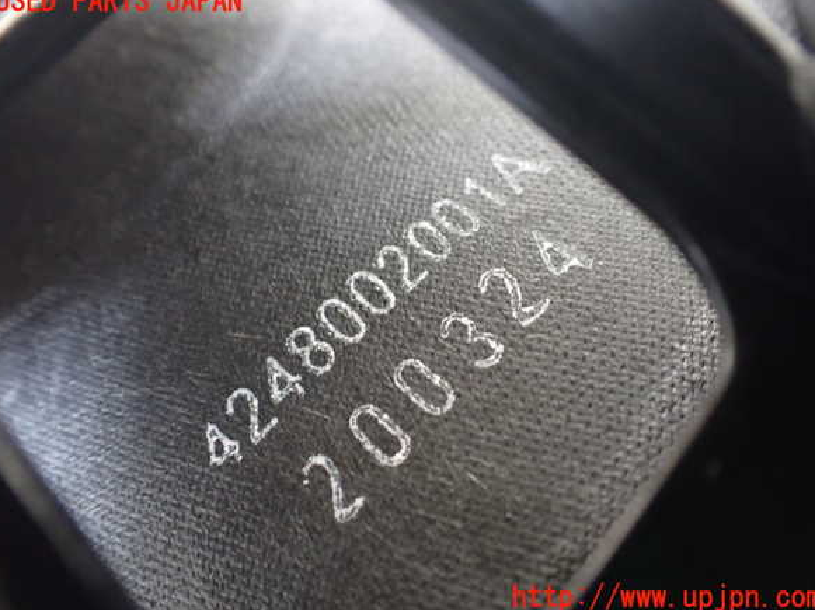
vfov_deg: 45.4
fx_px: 729
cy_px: 300
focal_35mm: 31
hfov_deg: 58.4
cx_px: 408
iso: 1000
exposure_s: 1/30
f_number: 2.3
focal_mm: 5.4
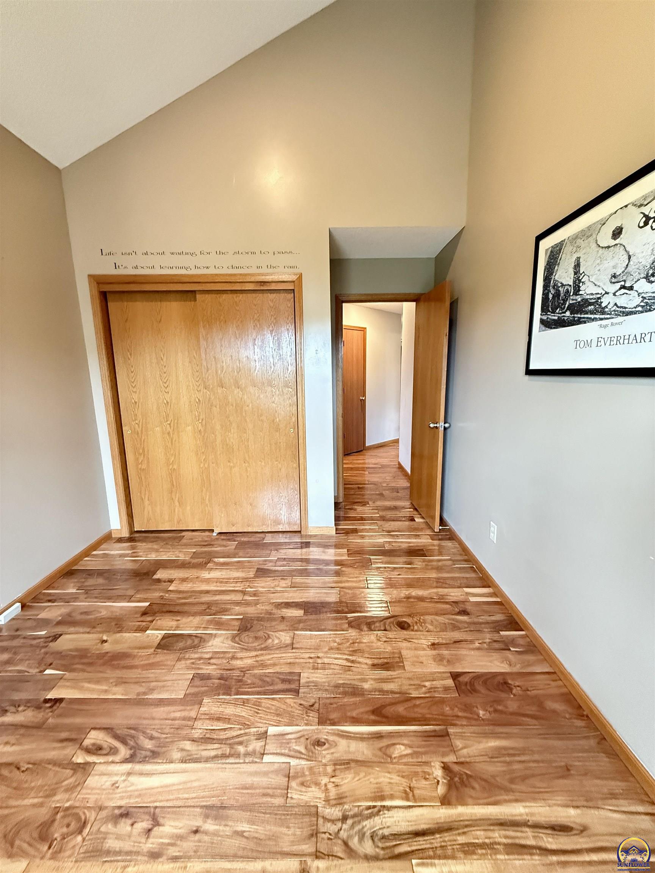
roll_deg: -0.1
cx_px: 328
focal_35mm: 14
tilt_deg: -9.3
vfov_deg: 102.1
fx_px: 353
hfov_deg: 85.7
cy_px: 436
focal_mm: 2.22
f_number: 2.2
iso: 1000
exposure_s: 1/60
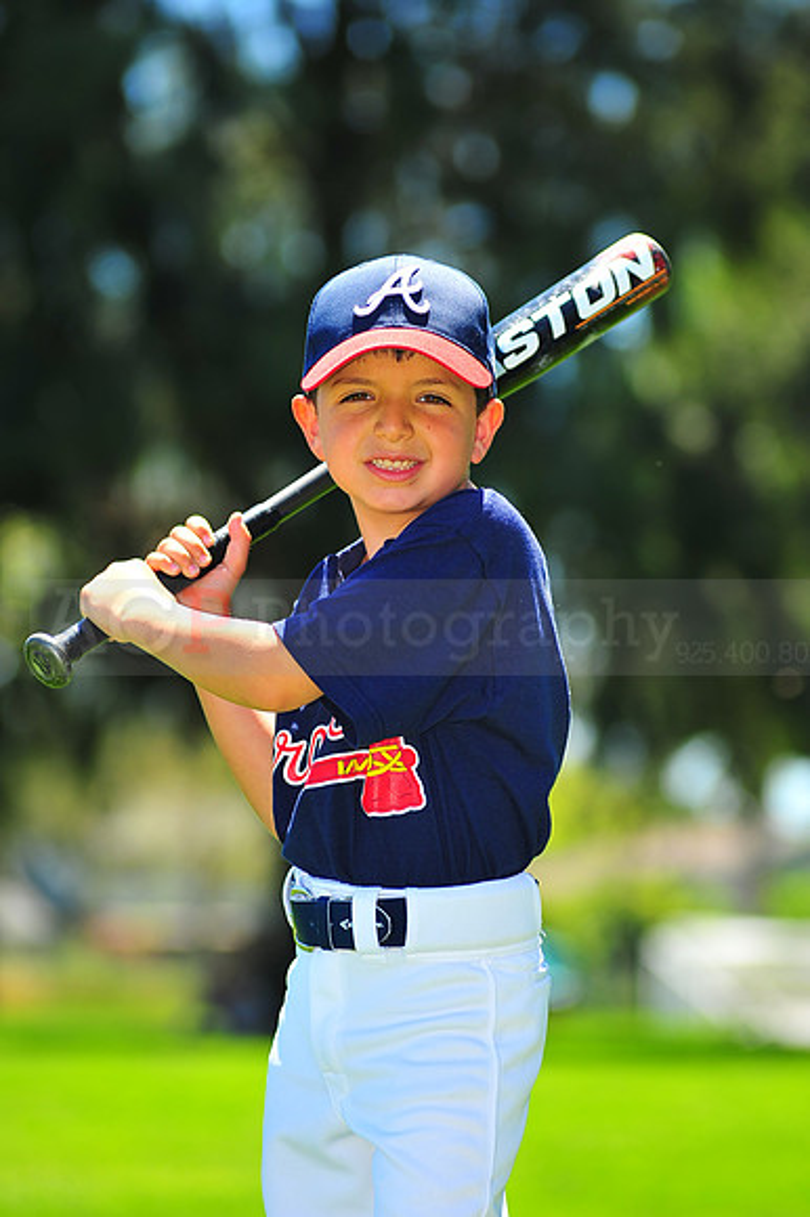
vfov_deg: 11.4
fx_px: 6082
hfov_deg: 7.6
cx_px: 405
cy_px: 608
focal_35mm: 180
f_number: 5
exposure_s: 1/500
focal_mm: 180
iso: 200
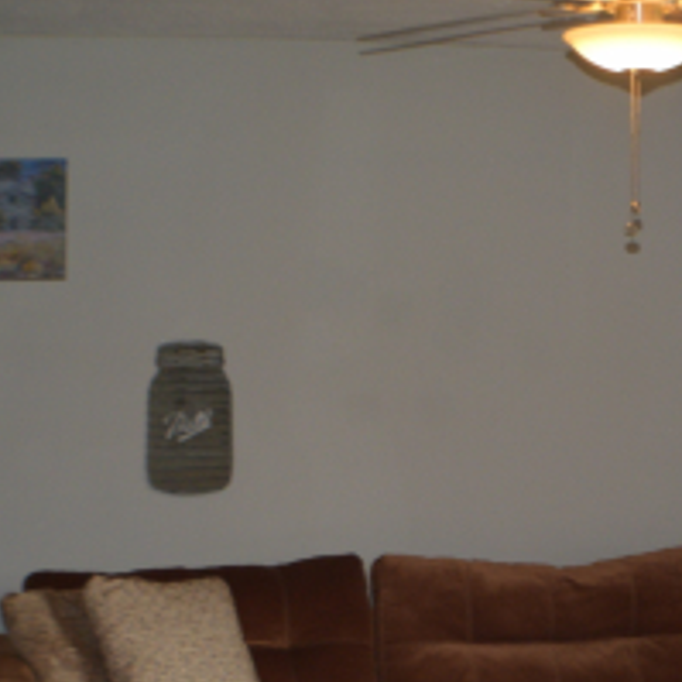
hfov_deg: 12.1
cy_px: 569
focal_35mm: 140
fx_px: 3112
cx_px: 881
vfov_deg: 12.4
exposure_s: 1/60
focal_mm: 29
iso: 360
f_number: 4.2
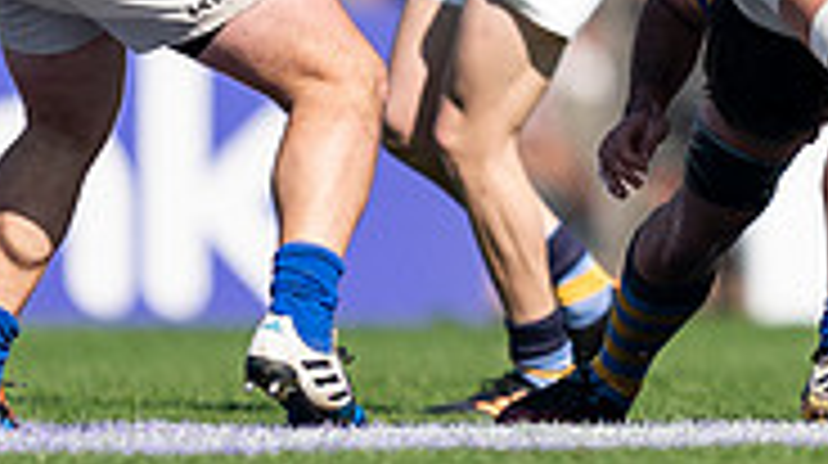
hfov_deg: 1.1
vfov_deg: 0.6
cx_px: 1083
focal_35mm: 1956
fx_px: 42895
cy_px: -411
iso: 100
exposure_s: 1/1250
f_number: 2.8
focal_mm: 400
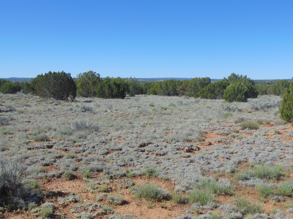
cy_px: 107
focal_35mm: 44
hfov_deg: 42.9
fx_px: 372
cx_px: 142
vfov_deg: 32.9
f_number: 3.3
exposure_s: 1/1000
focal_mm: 7.6
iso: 80
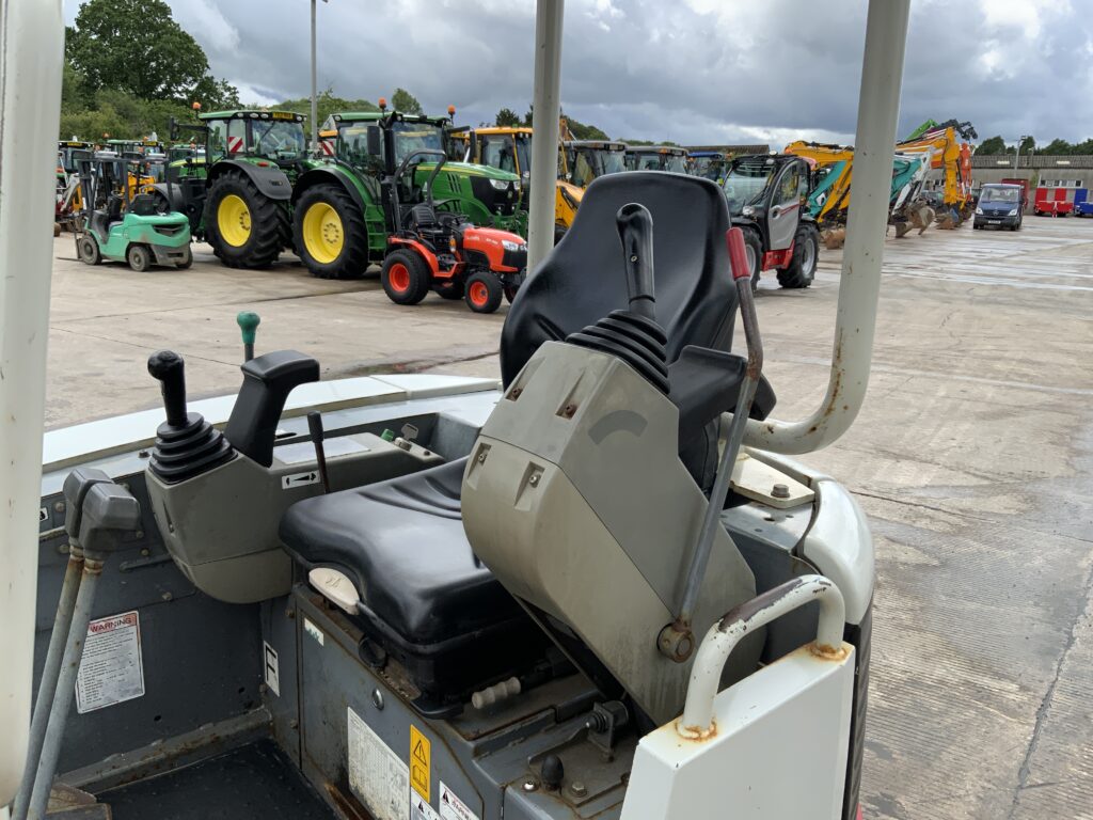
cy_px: 410
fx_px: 916
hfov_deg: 61.7
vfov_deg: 48.2
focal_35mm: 29
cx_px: 546
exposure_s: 1/898
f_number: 1.8
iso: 16
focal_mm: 3
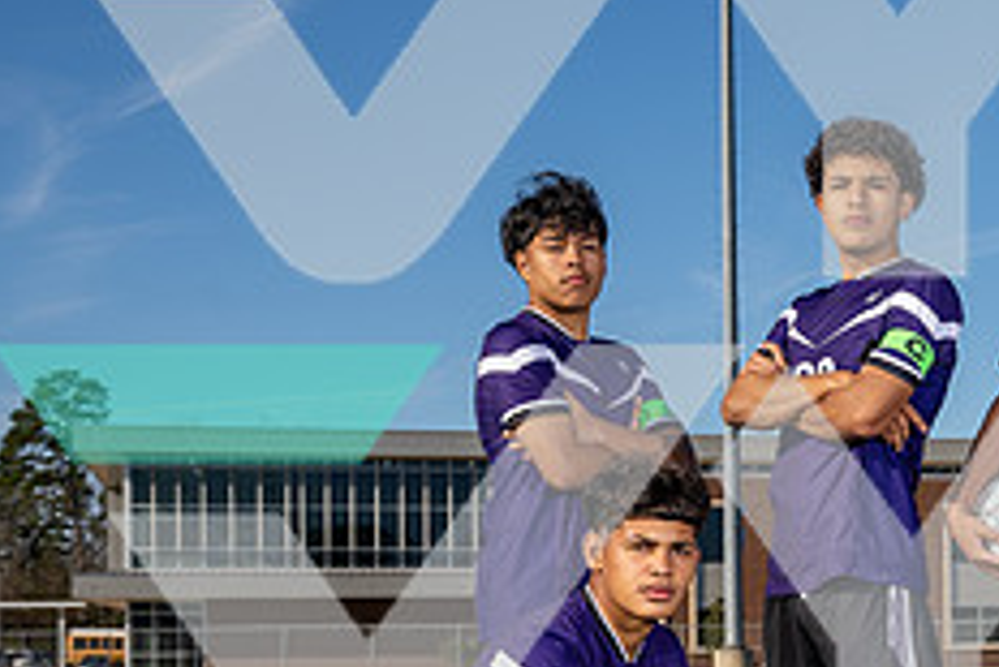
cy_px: 574
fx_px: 2360
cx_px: 1089
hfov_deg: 22.6
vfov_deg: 15.9
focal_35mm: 85
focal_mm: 34
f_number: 8
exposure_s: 1/250
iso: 100
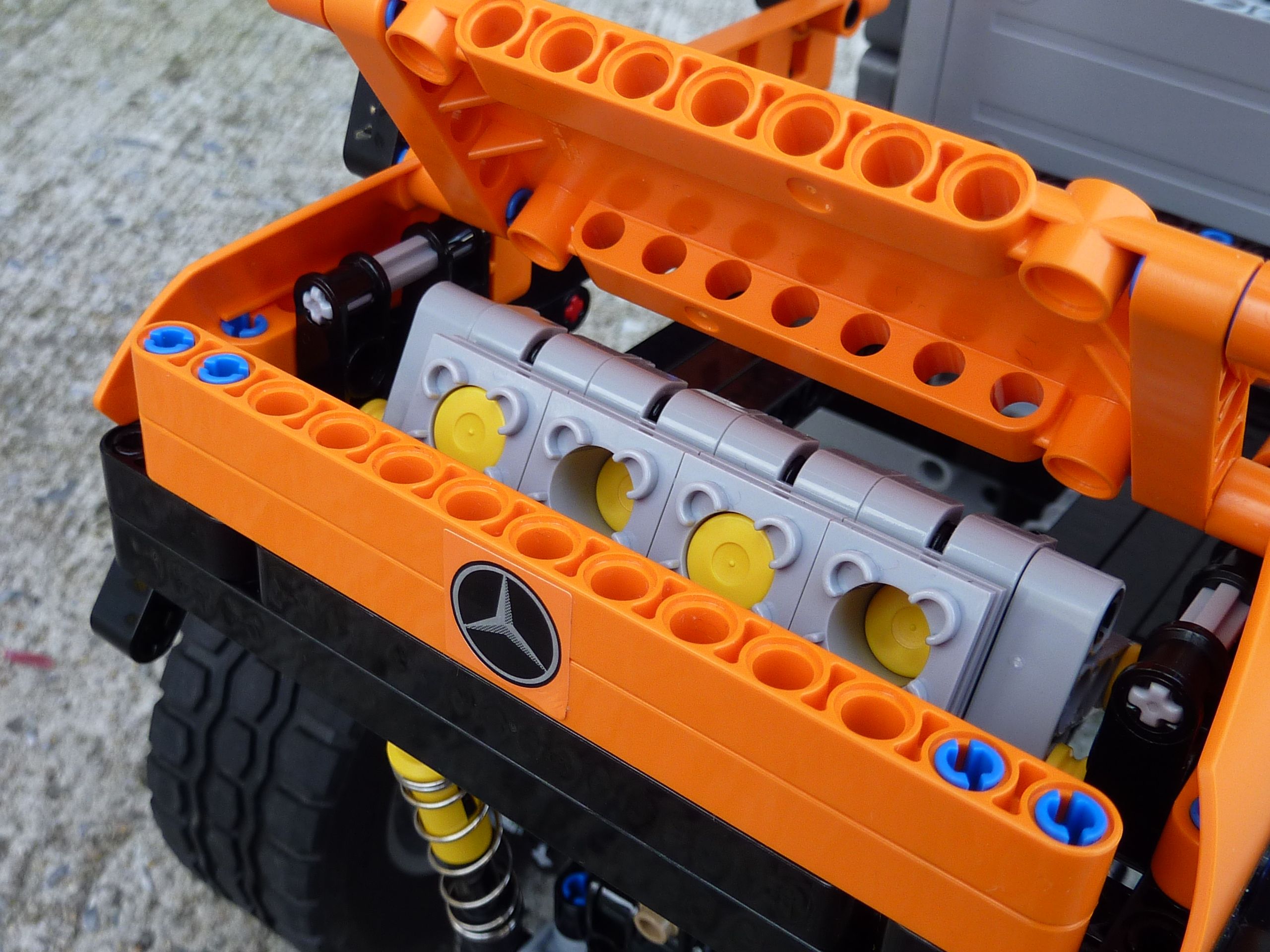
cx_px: 635
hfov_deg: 45.8
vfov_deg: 35.1
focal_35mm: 41
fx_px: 1504
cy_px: 476
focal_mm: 4.7
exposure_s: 1/60
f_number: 3.4
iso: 80
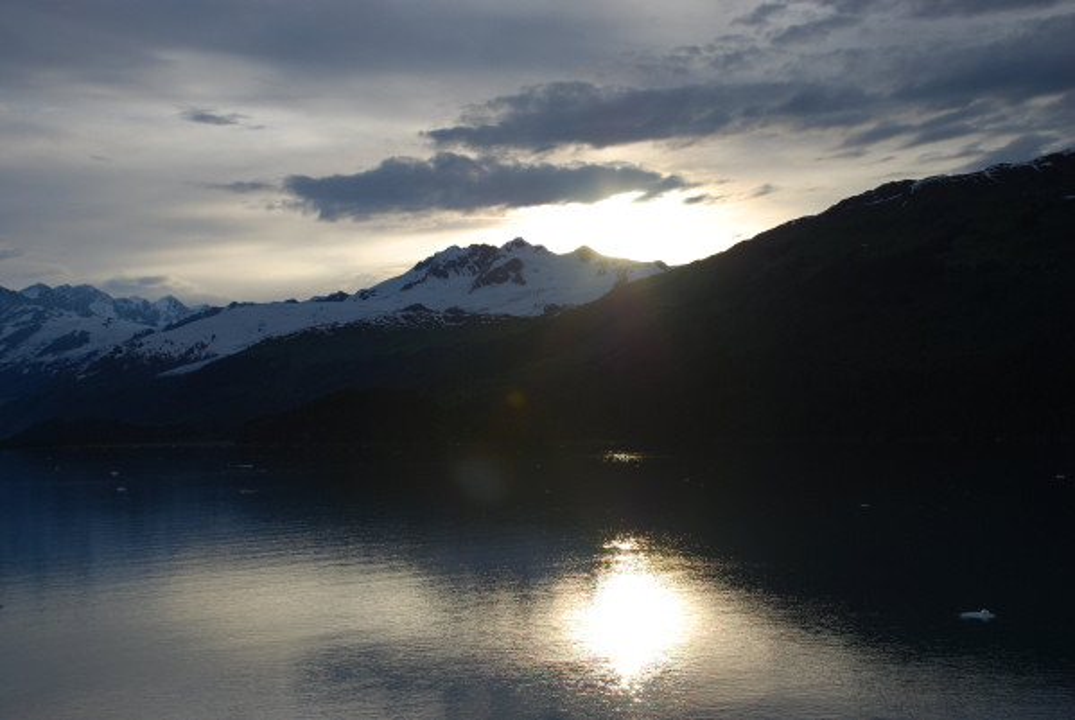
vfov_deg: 25.8
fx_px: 1570
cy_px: 360
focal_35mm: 52
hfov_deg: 37.8
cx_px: 538
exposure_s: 1/250
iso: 110
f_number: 10
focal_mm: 35
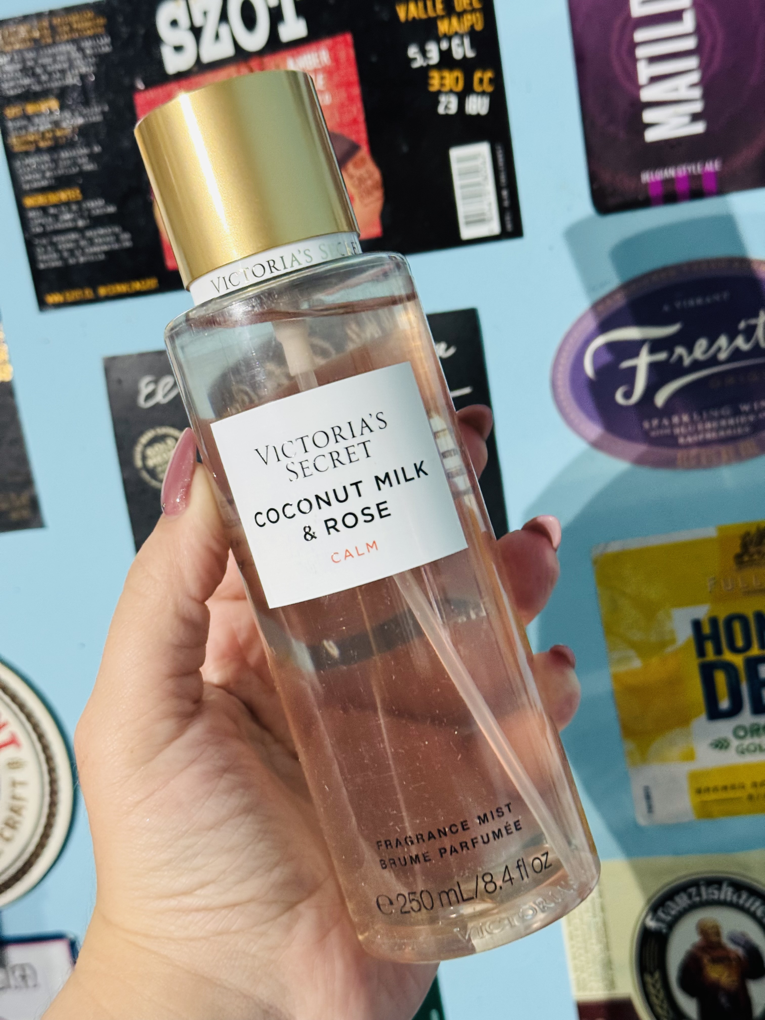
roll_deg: +7.2
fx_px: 1414
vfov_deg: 39.7
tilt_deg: -11.3
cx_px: 382
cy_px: 510
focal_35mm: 48
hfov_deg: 30.3
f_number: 1.78
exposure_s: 1/50
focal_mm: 6.76
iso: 200
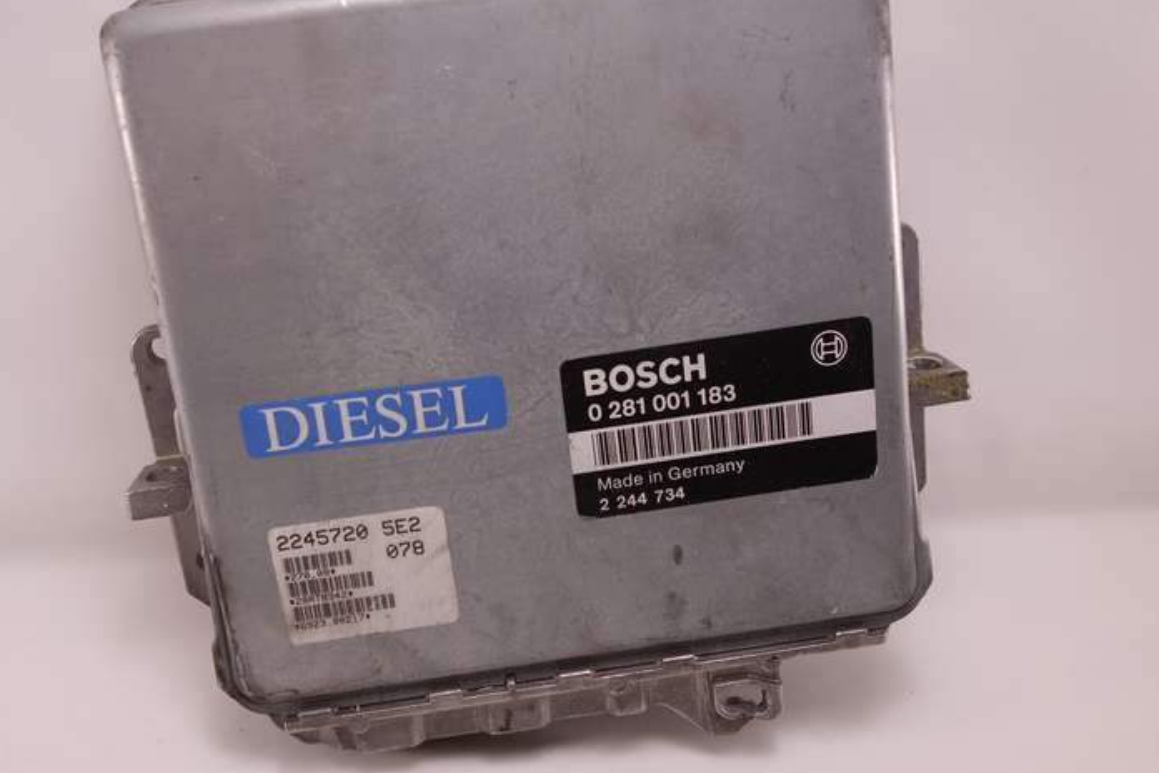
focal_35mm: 33
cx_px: 520
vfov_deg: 39.9
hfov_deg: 57.1
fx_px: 1062
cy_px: 334
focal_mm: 10.4
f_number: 2.8
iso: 125
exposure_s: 1/100
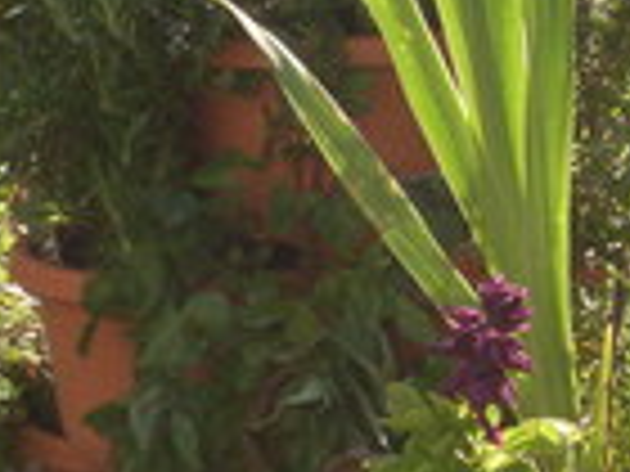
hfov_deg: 5.9
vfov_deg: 4.5
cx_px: 729
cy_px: 184
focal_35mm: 334
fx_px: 6079
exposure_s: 1/180
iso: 100
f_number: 5.2
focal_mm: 18.1
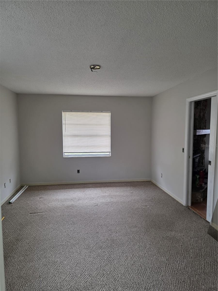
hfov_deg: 58.9
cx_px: 109
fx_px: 193
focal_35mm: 23
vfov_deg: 73.9
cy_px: 146
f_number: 1.7
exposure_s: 1/120
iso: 125
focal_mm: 6.3
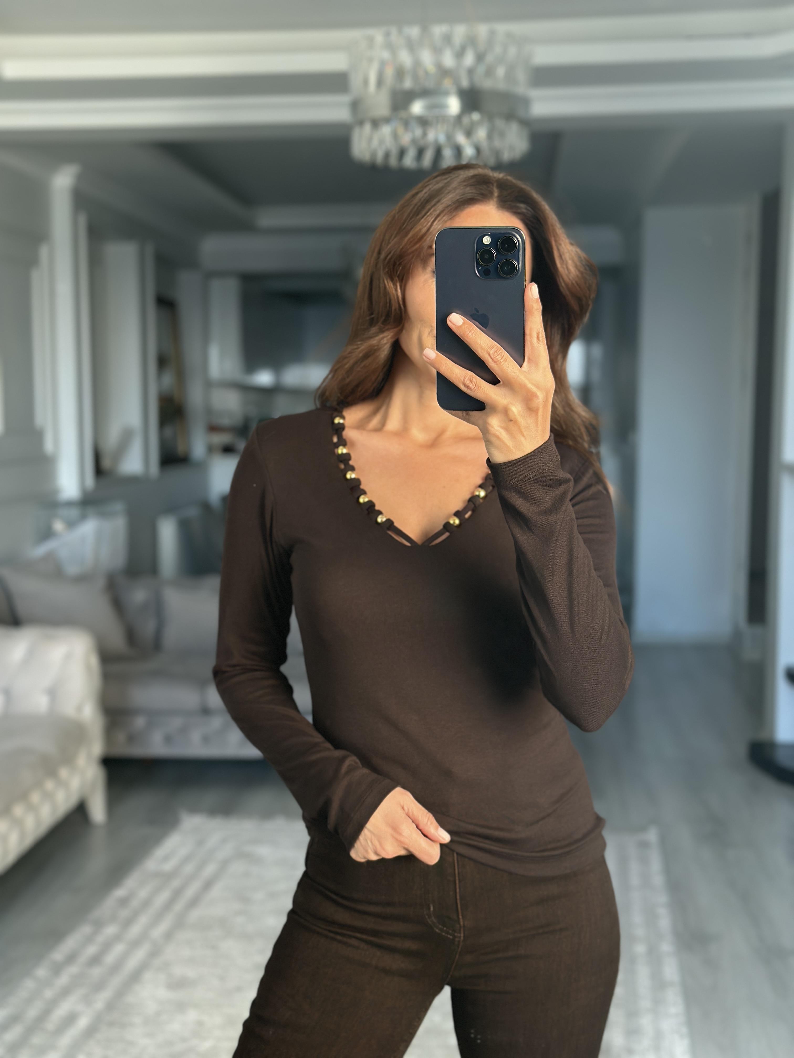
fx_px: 1468
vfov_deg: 39.7
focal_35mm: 48
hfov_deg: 30.3
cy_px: 529
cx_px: 397
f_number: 1.78
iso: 125
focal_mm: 6.86
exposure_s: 1/76
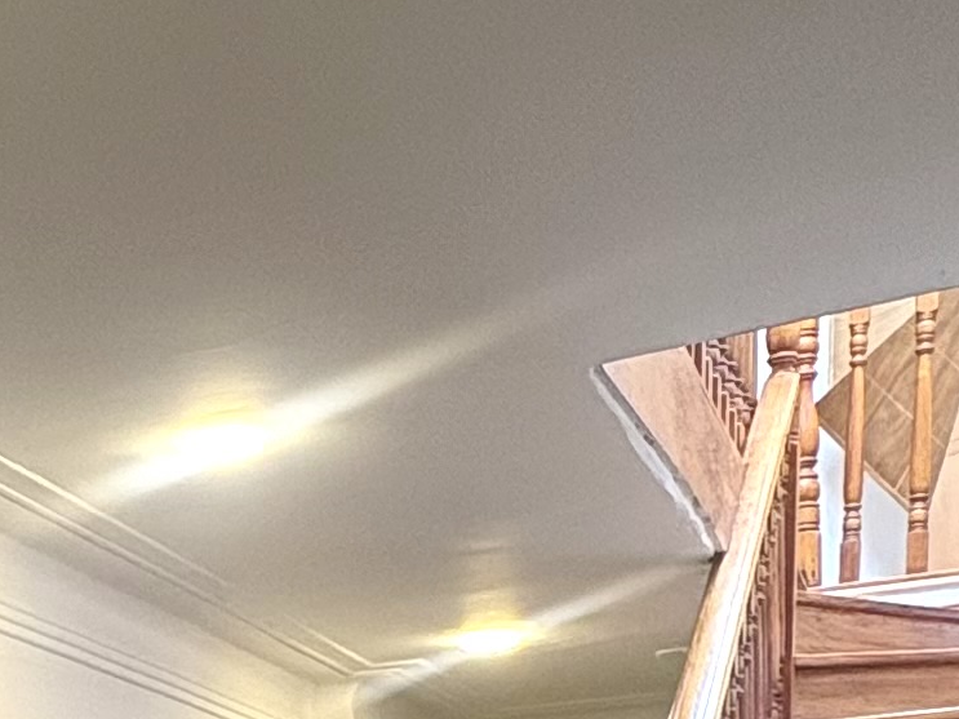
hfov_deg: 21.8
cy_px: 1142
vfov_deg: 17.1
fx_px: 2105
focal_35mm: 76
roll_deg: +1.5
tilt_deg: -2.0
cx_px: -439
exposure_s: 1/60
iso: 125
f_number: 2.2
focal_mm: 2.22
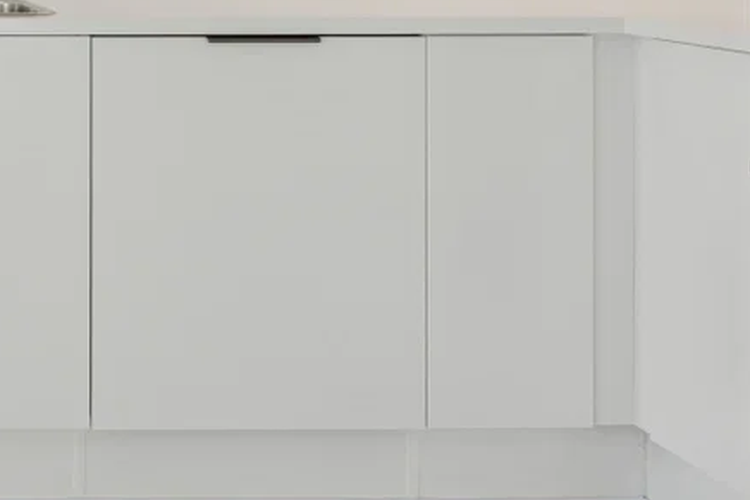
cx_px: -229
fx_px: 1605
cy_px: -101
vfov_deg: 17.0
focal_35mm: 77
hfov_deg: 23.3
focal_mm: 14
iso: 200
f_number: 8
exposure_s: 1/80
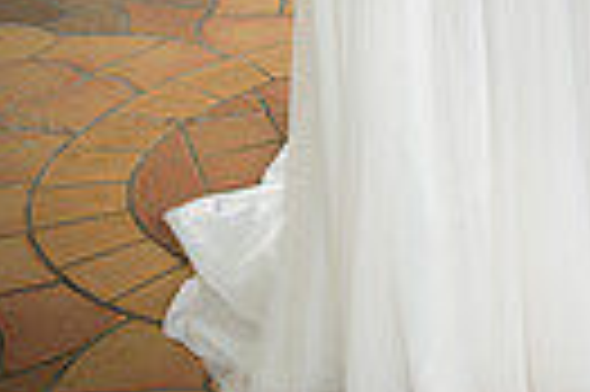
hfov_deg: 16.5
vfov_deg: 10.9
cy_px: -234
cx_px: 660
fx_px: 1964
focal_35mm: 120
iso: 400
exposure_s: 1/180
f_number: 4.8
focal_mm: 35
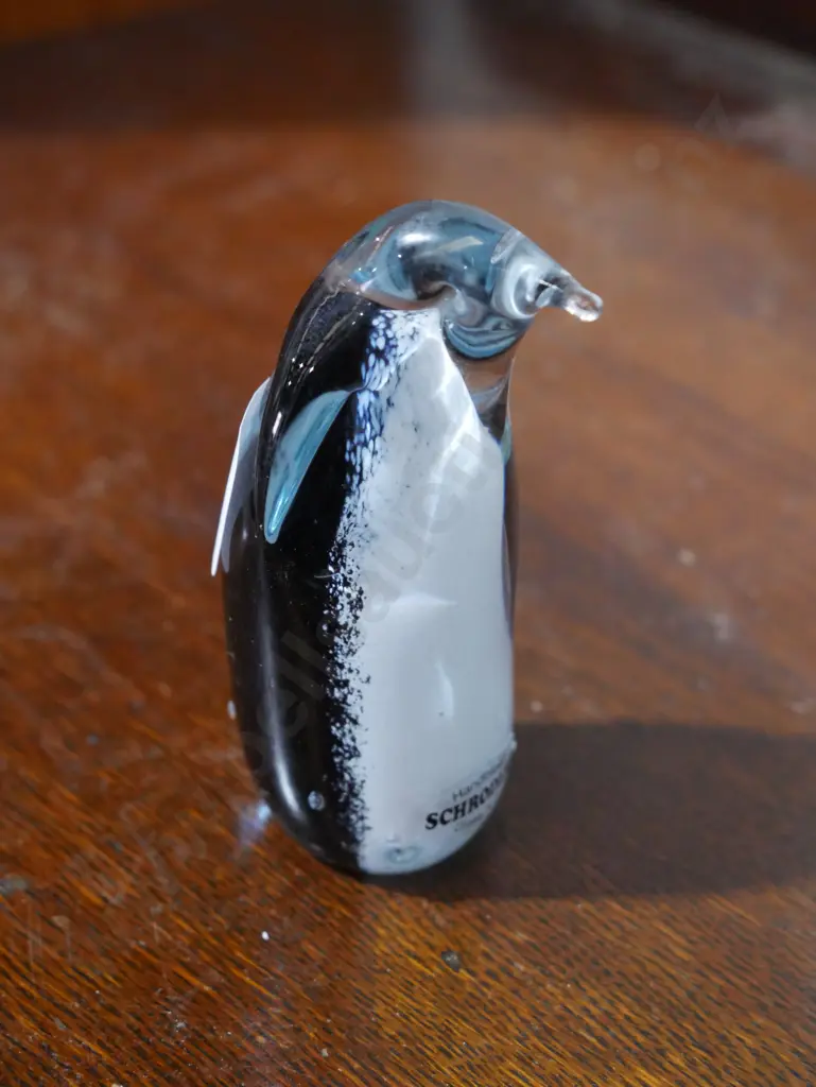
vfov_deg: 31.2
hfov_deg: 23.7
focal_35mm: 62
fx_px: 1947
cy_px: 544
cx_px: 408
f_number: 5.4
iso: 3200
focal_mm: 31
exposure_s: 1/80
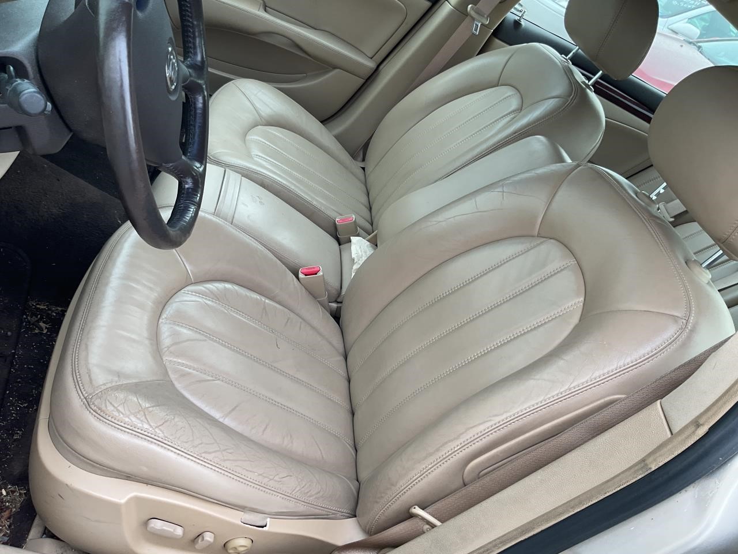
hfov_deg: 61.7
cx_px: 369
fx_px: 618
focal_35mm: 29
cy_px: 277
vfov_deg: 48.2
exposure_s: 1/120
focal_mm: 3
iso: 20
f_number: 1.8
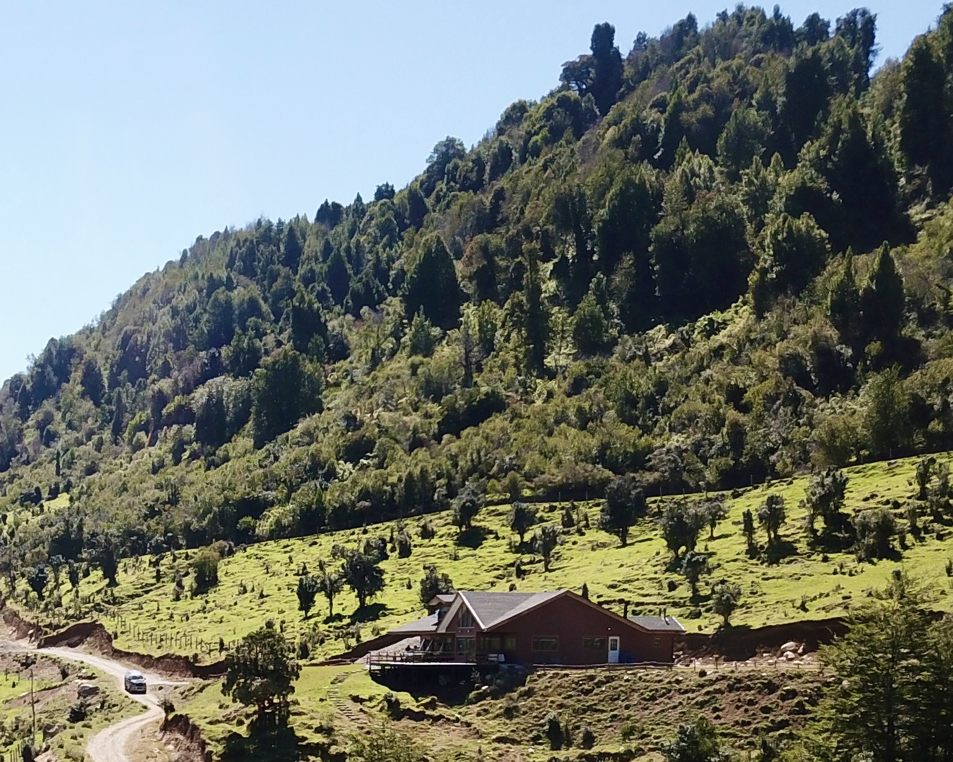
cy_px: 781
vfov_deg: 22.2
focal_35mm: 66
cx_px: -183
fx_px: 1861
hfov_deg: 25.8
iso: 100
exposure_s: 1/800
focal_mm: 4.73
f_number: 2.2
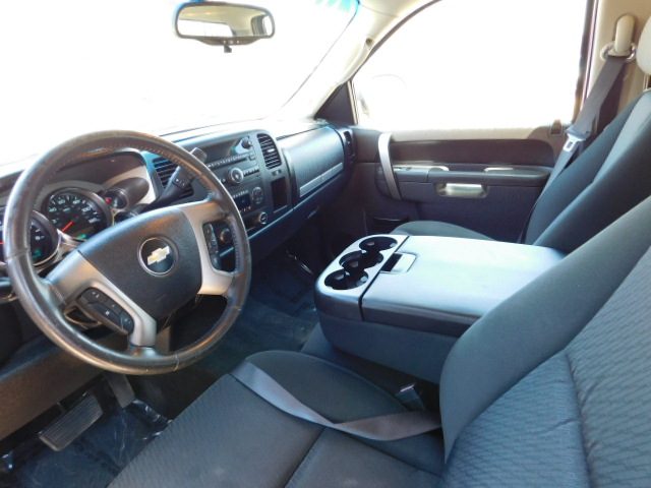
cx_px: 326
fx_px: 433
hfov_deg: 73.9
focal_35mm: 23
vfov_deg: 58.9
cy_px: 244
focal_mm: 4
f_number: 3
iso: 180
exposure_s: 1/30
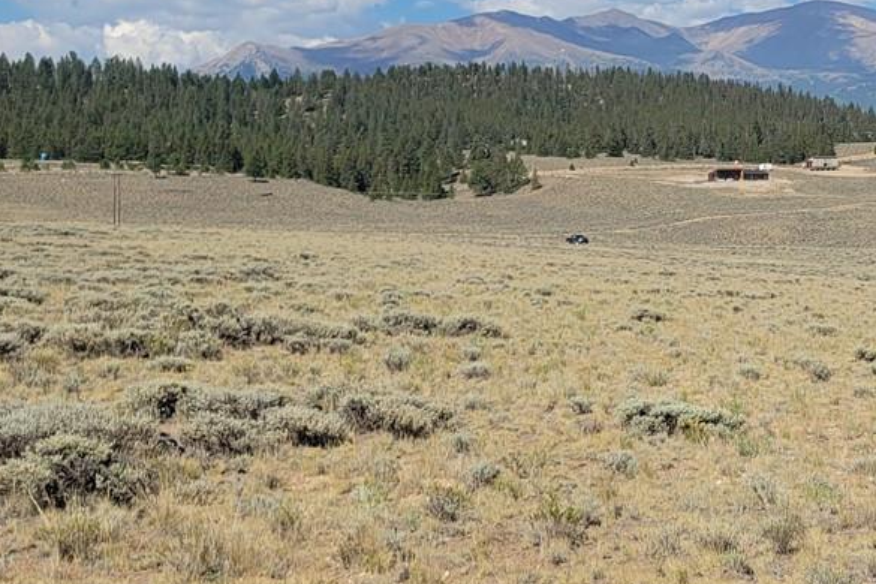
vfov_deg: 18.1
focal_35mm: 74
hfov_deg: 26.3
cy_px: 63
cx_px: 806
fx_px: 1801
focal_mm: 5.4
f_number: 1.8
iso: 40
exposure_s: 1/3134
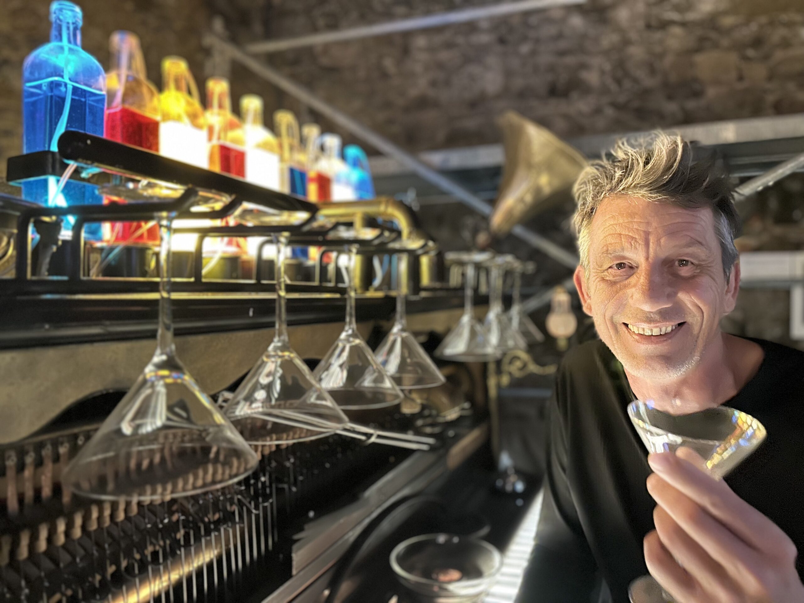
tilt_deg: +0.0
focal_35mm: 24
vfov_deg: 56.8
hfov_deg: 71.6
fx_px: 557
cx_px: 402
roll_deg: +0.3
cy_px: 302
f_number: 1.78
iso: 1600
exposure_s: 1/19
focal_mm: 6.86
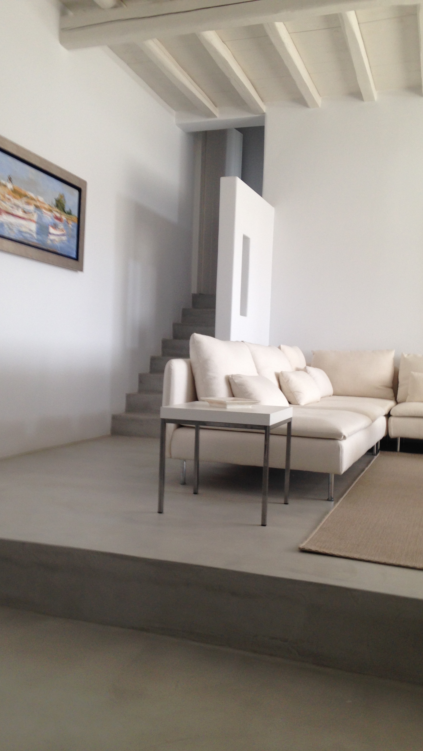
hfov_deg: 32.8
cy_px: 376
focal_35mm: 36
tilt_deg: -0.6
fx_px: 718
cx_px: 213
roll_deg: -2.1
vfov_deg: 55.3
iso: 50
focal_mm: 4.12
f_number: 2.4
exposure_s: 1/30
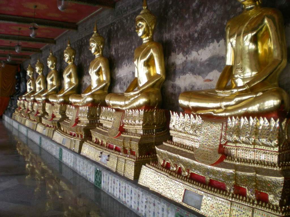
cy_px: 108
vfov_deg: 37.7
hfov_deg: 49.0
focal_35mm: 38
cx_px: 145
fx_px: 318
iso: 200
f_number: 3.1
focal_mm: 6.3
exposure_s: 1/49
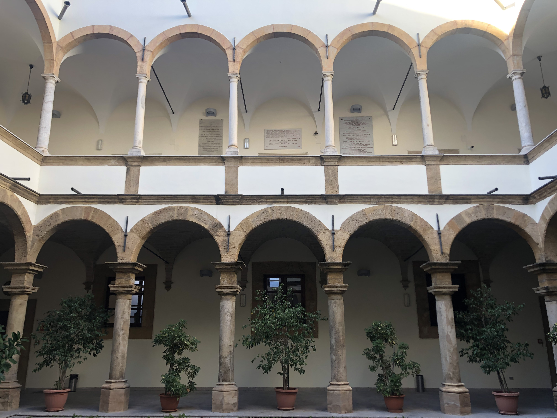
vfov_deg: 49.7
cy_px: 209
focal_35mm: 28
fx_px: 451
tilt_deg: +15.0
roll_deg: +1.1
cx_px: 278
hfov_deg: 63.4
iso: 25
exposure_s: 1/120
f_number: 1.8
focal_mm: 4
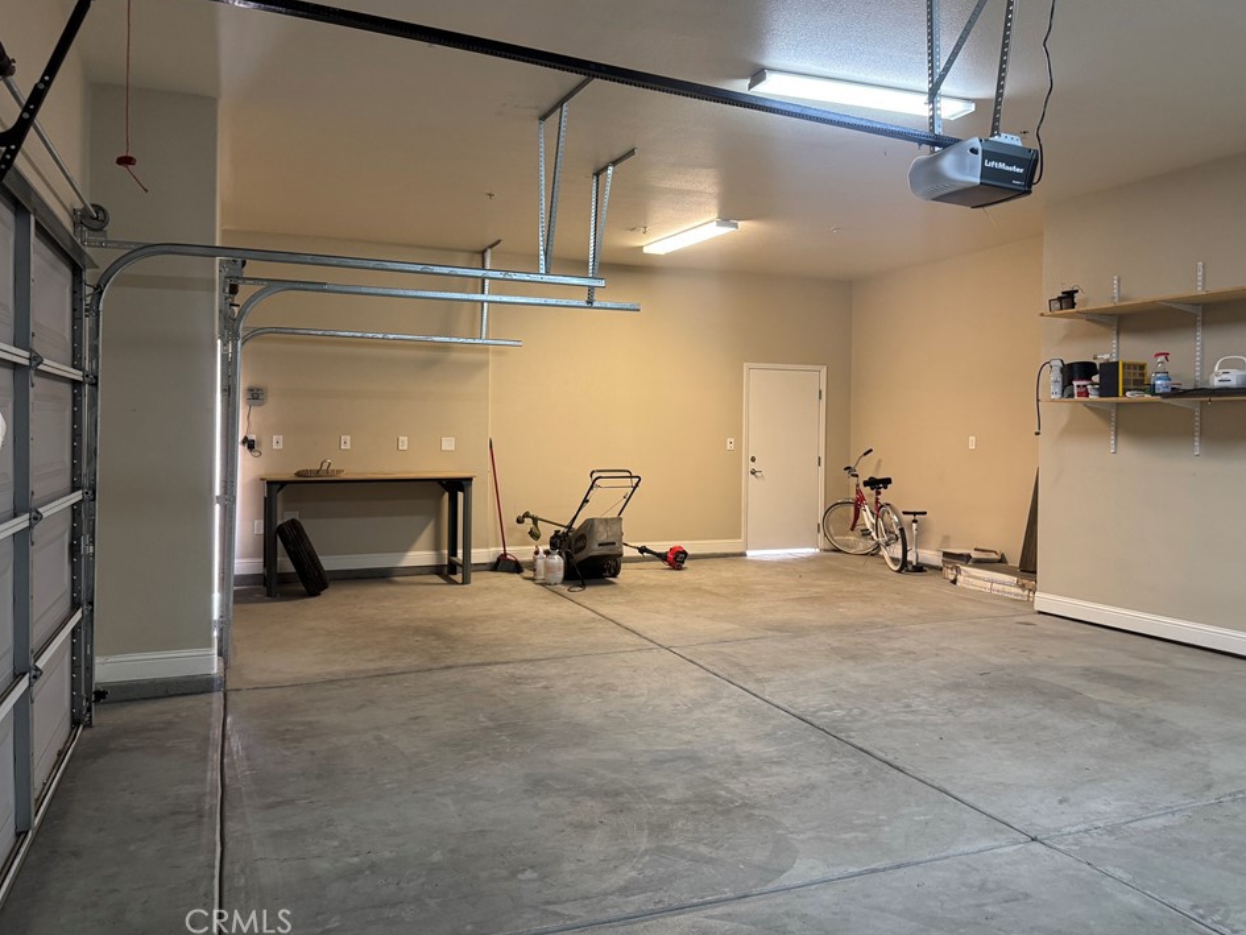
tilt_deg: -1.2
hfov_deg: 67.2
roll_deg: -0.3
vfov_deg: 53.0
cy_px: 434
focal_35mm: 26
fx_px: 936
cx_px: 589
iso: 250
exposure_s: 1/60
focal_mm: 6.76
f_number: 1.78
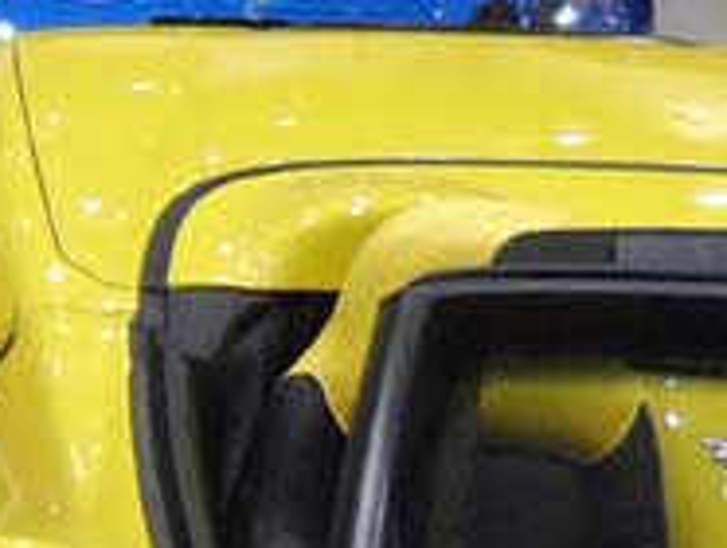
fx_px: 2776
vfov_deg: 11.2
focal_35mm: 132
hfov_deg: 12.4
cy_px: 376
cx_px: -899
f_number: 3.2
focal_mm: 4
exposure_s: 1/30
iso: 480
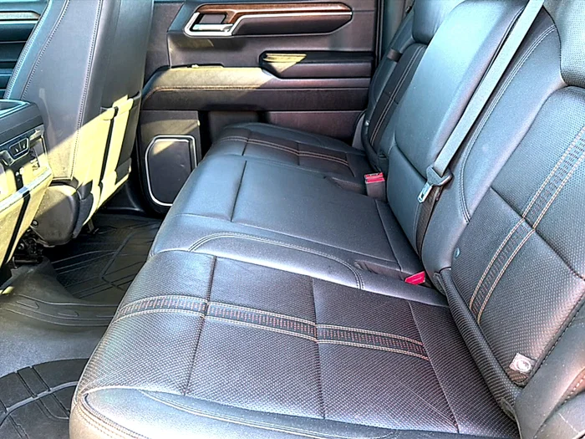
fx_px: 422
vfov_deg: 54.9
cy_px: 220
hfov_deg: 69.4
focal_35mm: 25
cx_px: 292
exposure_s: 1/77
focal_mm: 6.76
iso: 200
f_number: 1.78
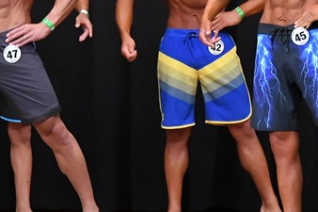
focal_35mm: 498
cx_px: 209
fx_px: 4397
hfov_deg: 4.1
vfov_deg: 2.8
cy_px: 63
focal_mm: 145
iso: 8000
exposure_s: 1/400
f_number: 5.6
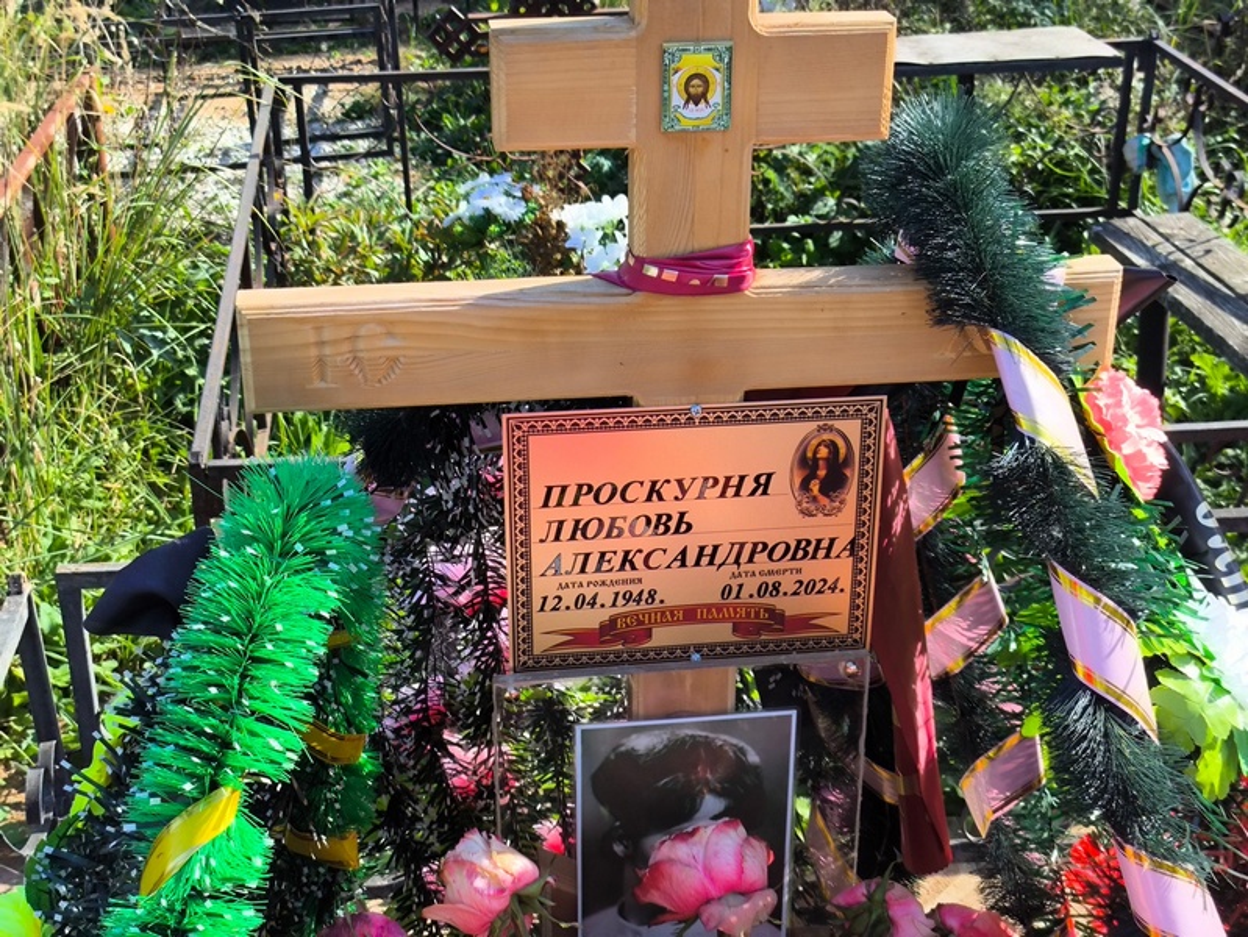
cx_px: 624
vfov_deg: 29.1
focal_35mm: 50
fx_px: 1803
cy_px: 468
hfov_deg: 38.2
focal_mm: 4.71
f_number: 1.7
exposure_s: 1/772
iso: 50
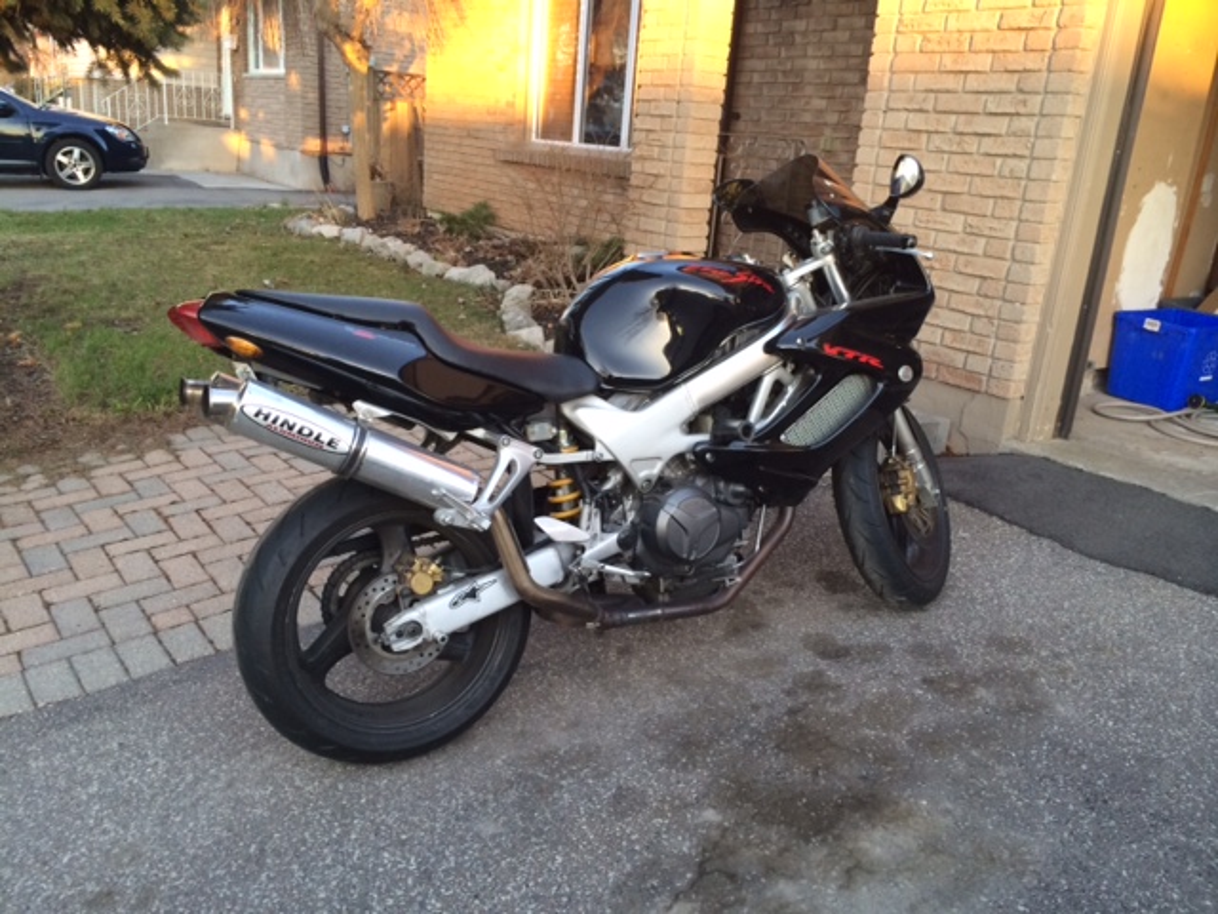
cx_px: 609
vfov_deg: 46.8
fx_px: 1056
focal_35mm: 30
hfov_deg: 60.0
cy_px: 457
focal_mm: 4.12
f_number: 2.2
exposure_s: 1/30
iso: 50
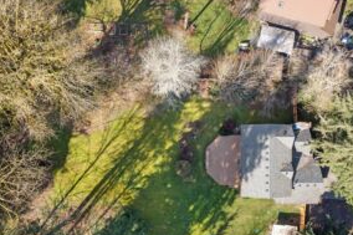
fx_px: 304
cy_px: 155
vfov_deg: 41.8
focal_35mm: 31
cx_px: 184
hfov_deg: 60.3
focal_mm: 8.38
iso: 110
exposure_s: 1/40
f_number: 2.8
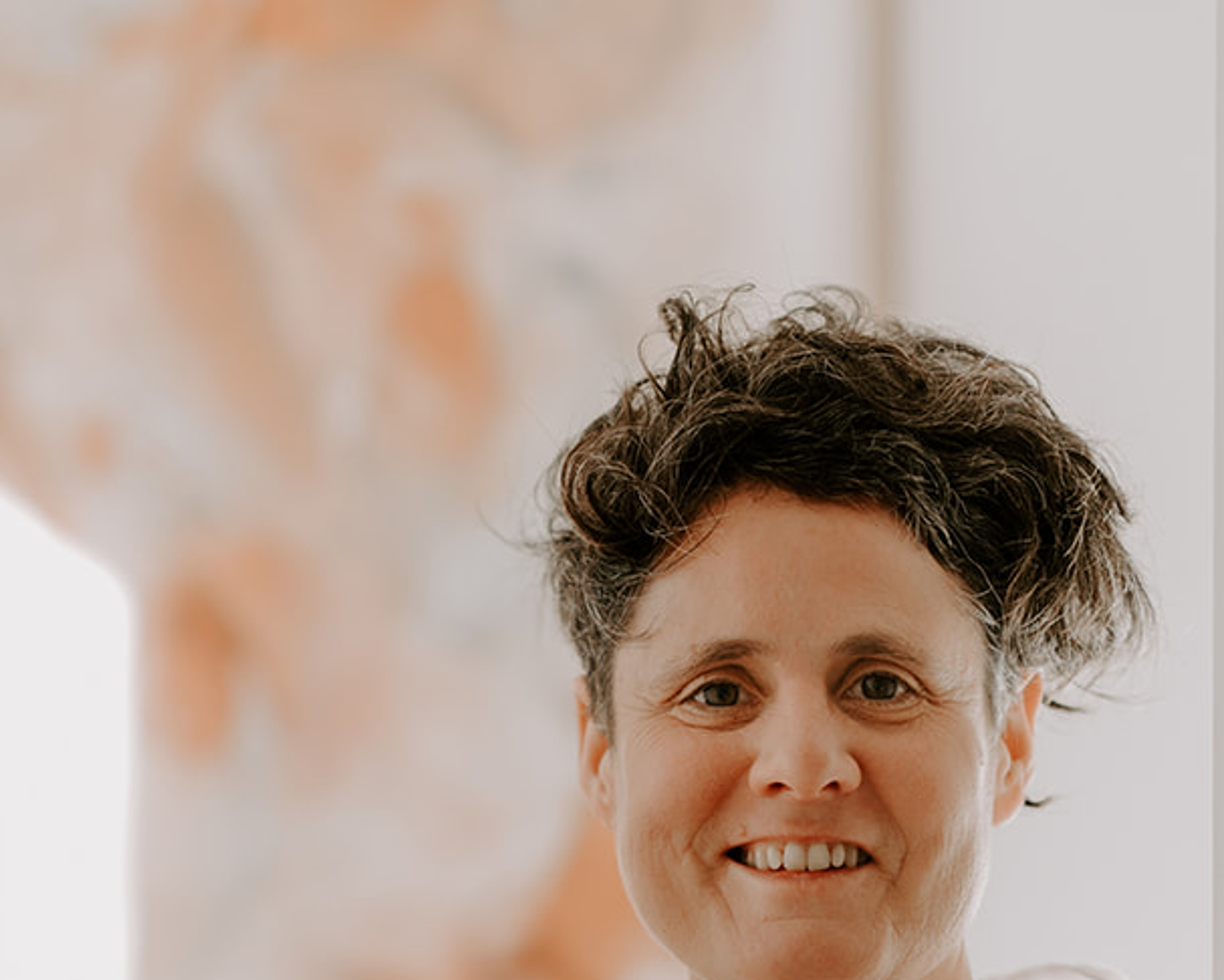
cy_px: 908
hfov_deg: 14.1
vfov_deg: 11.3
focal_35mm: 136
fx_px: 4928
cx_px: 762
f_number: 2
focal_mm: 55
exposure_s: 1/250
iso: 250
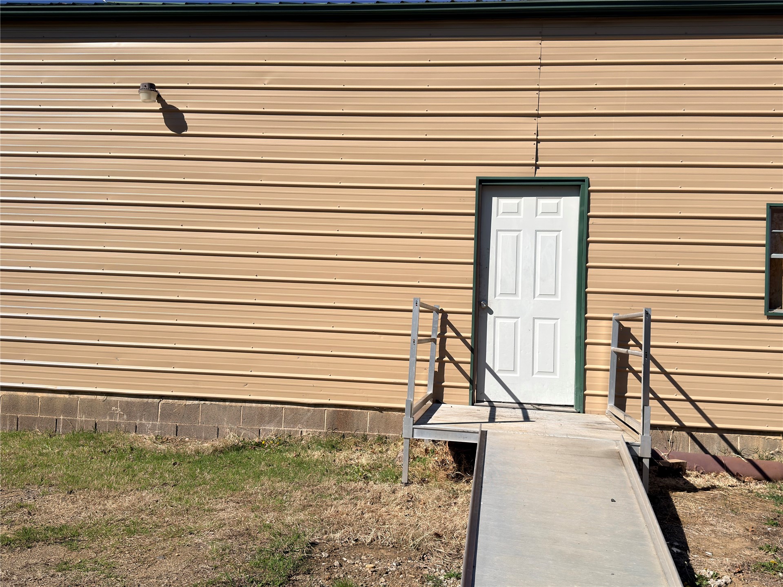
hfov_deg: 54.0
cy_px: 294
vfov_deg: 41.8
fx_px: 769
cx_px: 392
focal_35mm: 34
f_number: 1.78
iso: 64
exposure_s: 1/7299
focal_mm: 6.76
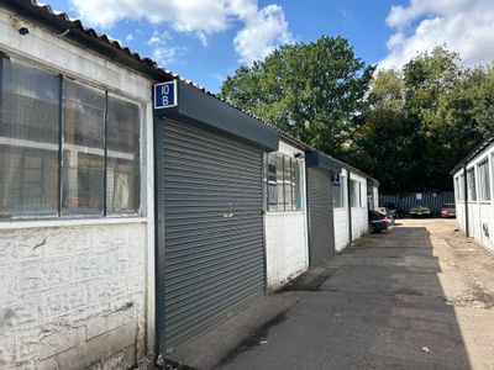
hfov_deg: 67.3
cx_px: 247
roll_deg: +2.8
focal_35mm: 26
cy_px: 185
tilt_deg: +1.4
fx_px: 371
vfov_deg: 53.1
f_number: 1.5
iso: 50
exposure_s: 1/2045
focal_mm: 5.7
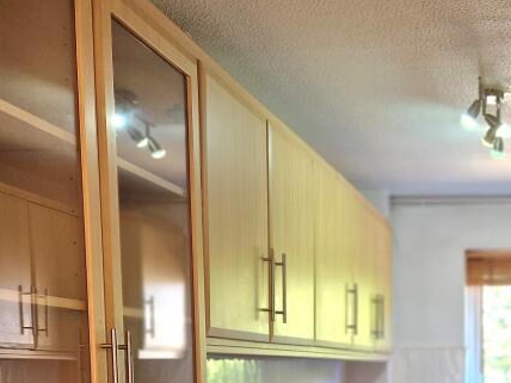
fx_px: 812
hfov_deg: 32.4
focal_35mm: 55
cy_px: 438
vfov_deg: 24.5
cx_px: 498
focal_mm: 5.4
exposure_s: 1/100
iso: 200
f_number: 1.8
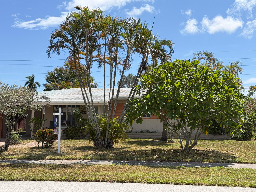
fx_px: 355
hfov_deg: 39.7
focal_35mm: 48
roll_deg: -0.2
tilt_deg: +2.8
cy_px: 96
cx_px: 128
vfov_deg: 30.3
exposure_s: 1/3704
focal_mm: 6.76
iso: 64
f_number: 1.78
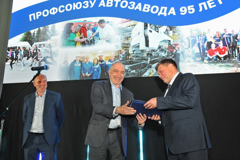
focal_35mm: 38
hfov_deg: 50.7
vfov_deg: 35.0
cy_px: 80
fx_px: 253
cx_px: 120
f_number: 5.6
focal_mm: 38
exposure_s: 1/125
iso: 1600
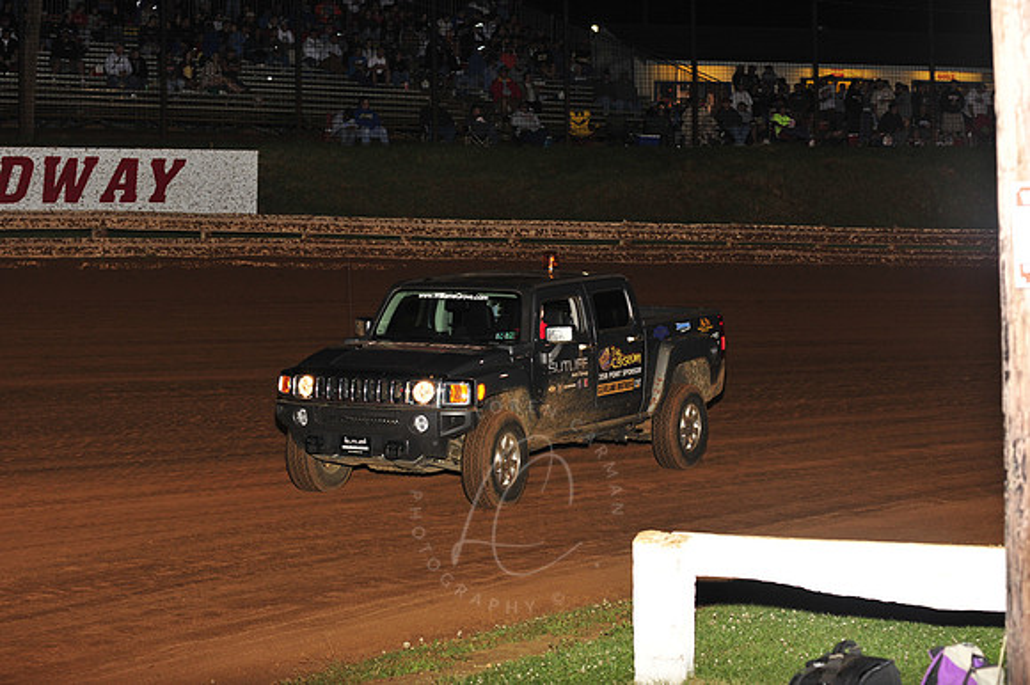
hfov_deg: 25.4
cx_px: 515
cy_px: 342
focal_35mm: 80
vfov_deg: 17.0
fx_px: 2287
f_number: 7.1
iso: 1000
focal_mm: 80
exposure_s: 1/320
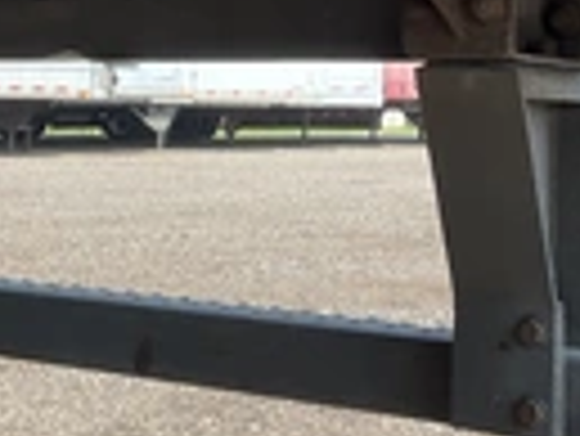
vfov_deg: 16.1
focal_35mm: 90
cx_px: 306
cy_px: -9
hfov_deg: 21.7
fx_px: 1509
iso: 25
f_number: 1.8
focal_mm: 3
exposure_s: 1/540
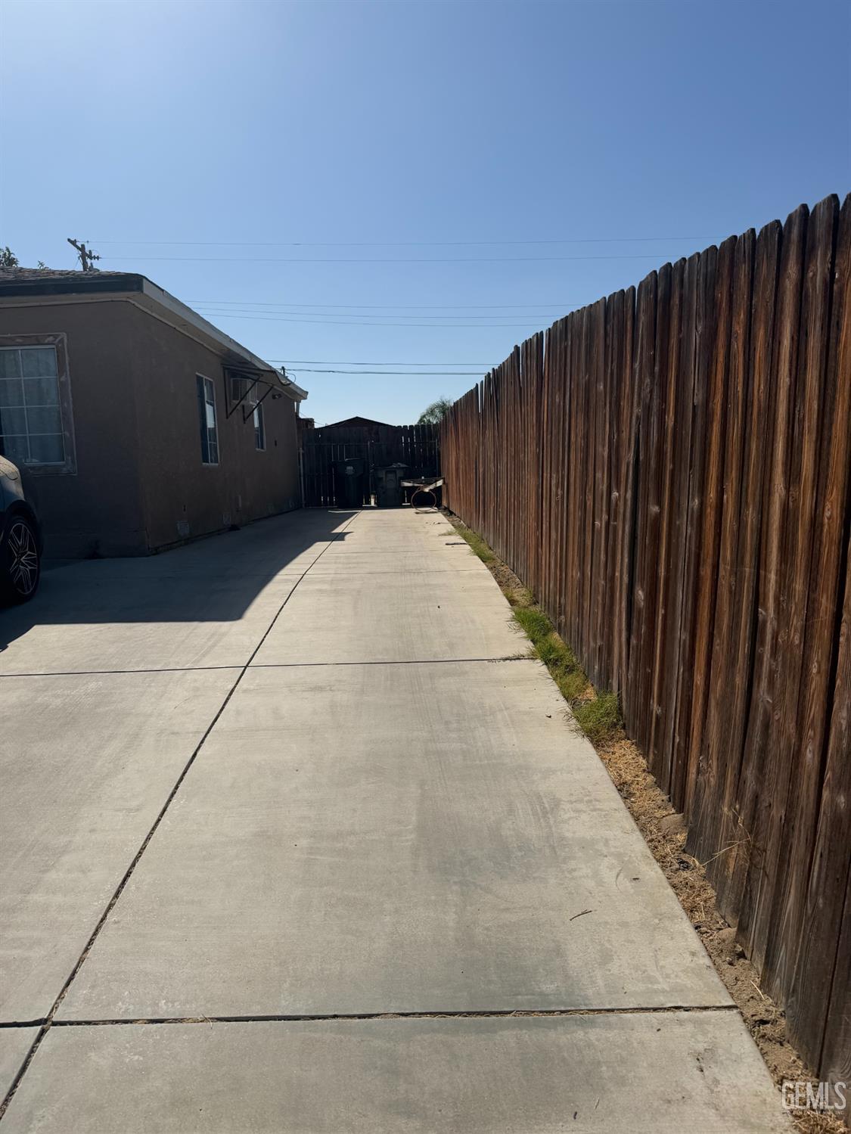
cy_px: 567
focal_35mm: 24
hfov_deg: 56.8
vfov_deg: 71.6
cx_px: 426
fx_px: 786
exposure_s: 1/11905
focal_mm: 6.76
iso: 80
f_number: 1.78
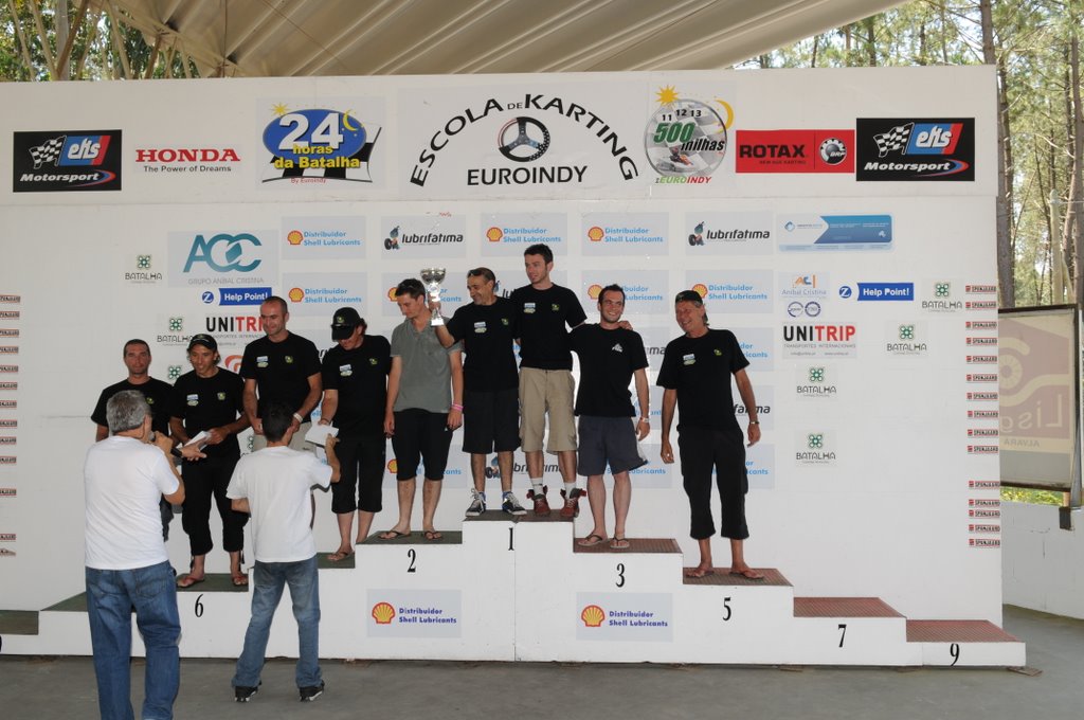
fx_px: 1038
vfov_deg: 38.3
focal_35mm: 34
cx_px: 542
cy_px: 360
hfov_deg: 55.2
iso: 200
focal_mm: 23
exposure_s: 1/60
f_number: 8
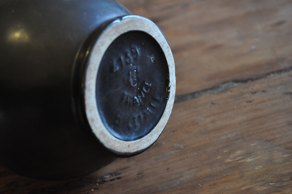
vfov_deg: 21.5
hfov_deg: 31.9
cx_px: 146
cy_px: 97
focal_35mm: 63
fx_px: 510
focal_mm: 42
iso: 1600
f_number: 5.3
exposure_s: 1/30
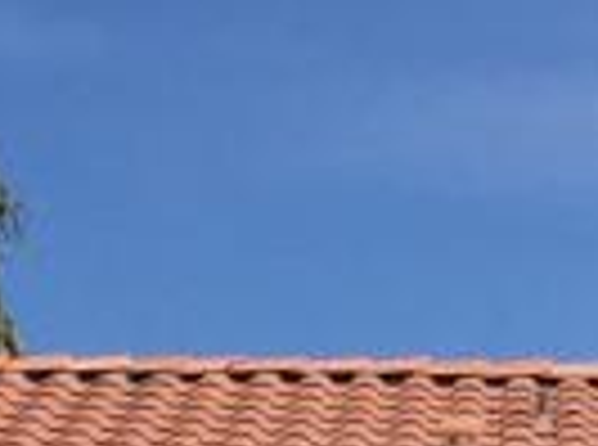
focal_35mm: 224
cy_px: 1284
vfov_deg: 6.1
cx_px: 270
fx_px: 3859
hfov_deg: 8.9
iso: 32
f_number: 2.2
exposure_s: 1/4405
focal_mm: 4.15
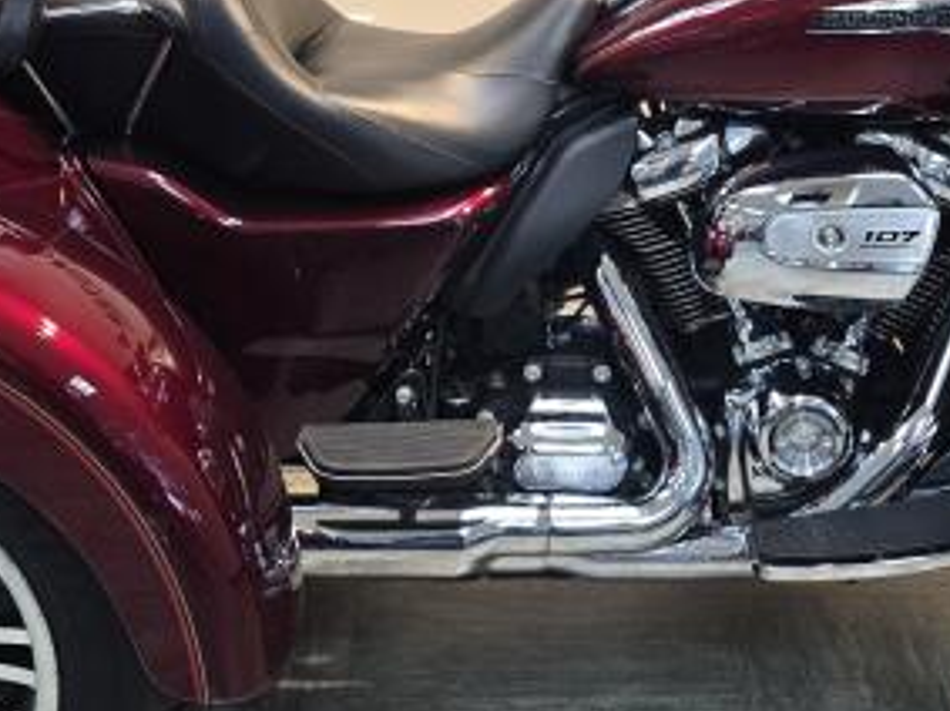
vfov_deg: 22.2
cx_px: 457
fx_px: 1783
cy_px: 121
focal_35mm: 65
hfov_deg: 29.8
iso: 200
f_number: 1.7
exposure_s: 1/120
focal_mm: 6.3
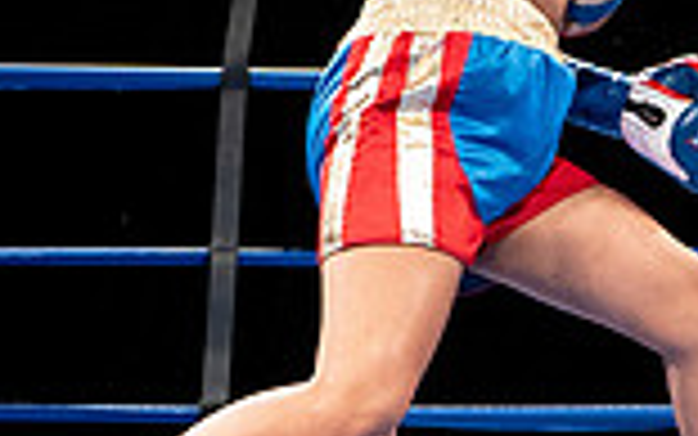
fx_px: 3121
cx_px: 797
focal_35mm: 164
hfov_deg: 12.5
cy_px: -115
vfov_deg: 7.9
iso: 3200
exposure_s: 1/800
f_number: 4
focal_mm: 43
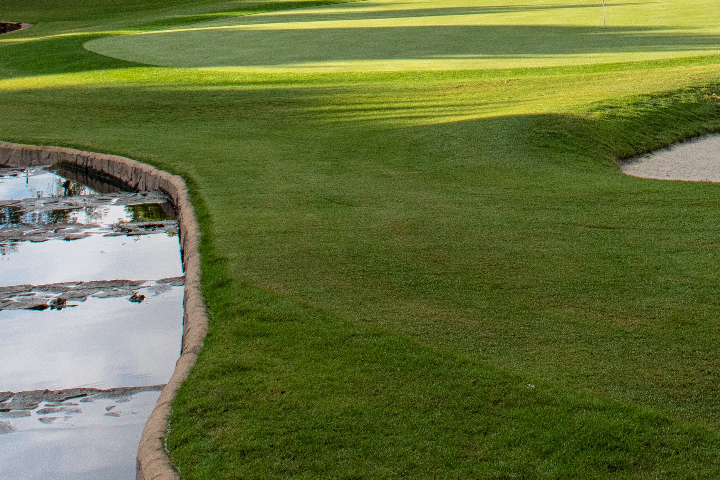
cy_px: -239
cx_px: 736
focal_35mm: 98
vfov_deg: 13.2
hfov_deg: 20.1
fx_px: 1960
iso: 250
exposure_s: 1/400
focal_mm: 24
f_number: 9
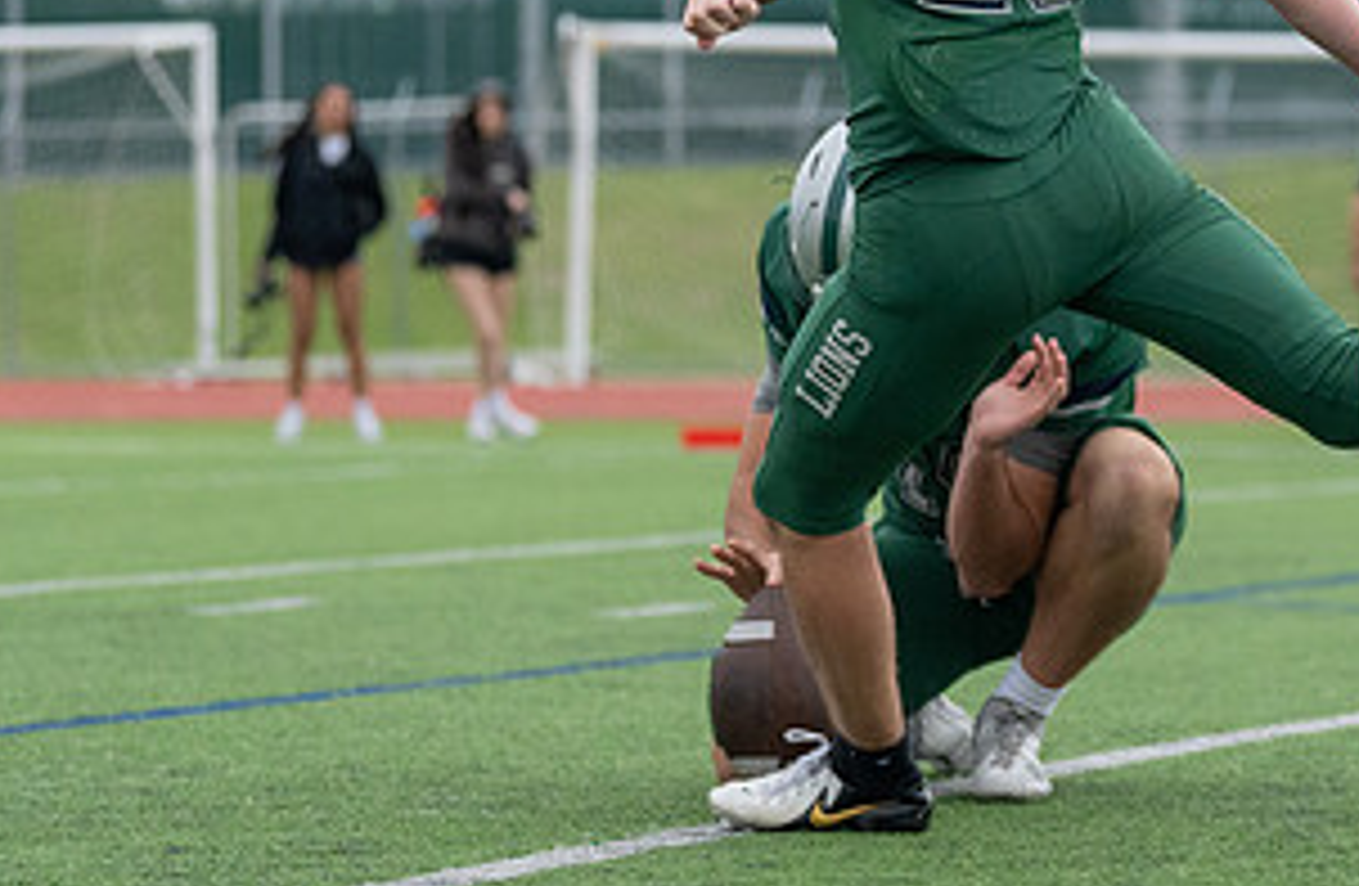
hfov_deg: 10.0
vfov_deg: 6.5
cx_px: 1119
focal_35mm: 207
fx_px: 7762
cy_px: 167
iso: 2500
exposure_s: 1/1250
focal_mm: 88
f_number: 2.8
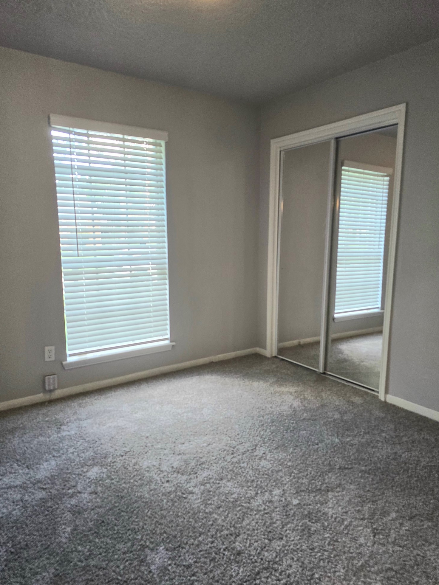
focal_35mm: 24
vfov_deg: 71.6
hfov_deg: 56.8
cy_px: 299
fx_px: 406
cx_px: 221
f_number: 1.7
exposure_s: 1/120
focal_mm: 6.3
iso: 250
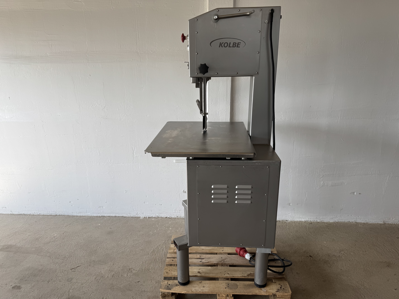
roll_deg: +0.6
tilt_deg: -16.1
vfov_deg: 56.8
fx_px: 277
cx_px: 200
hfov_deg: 71.6
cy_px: 150
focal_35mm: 24
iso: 80
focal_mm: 6.76
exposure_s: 1/354
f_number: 1.78
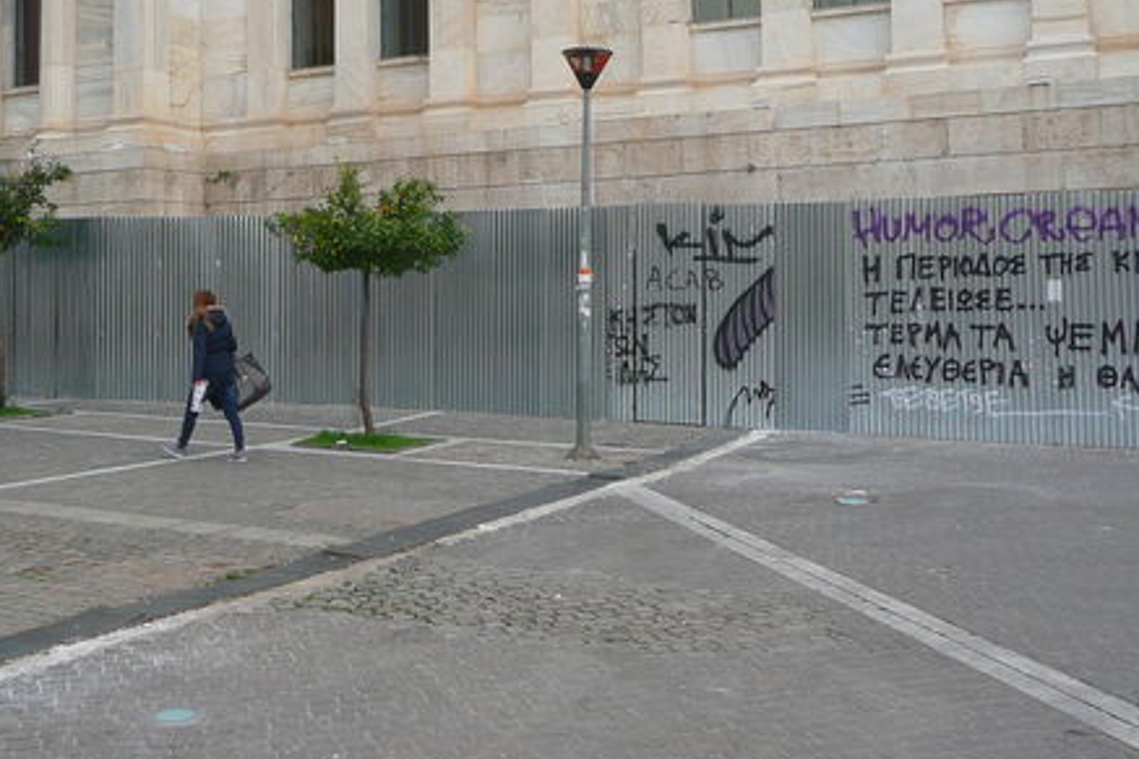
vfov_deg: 31.5
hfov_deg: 46.4
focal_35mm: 42
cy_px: 223
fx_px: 1328
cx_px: 526
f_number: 3.3
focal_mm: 4.6
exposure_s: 1/60
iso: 100
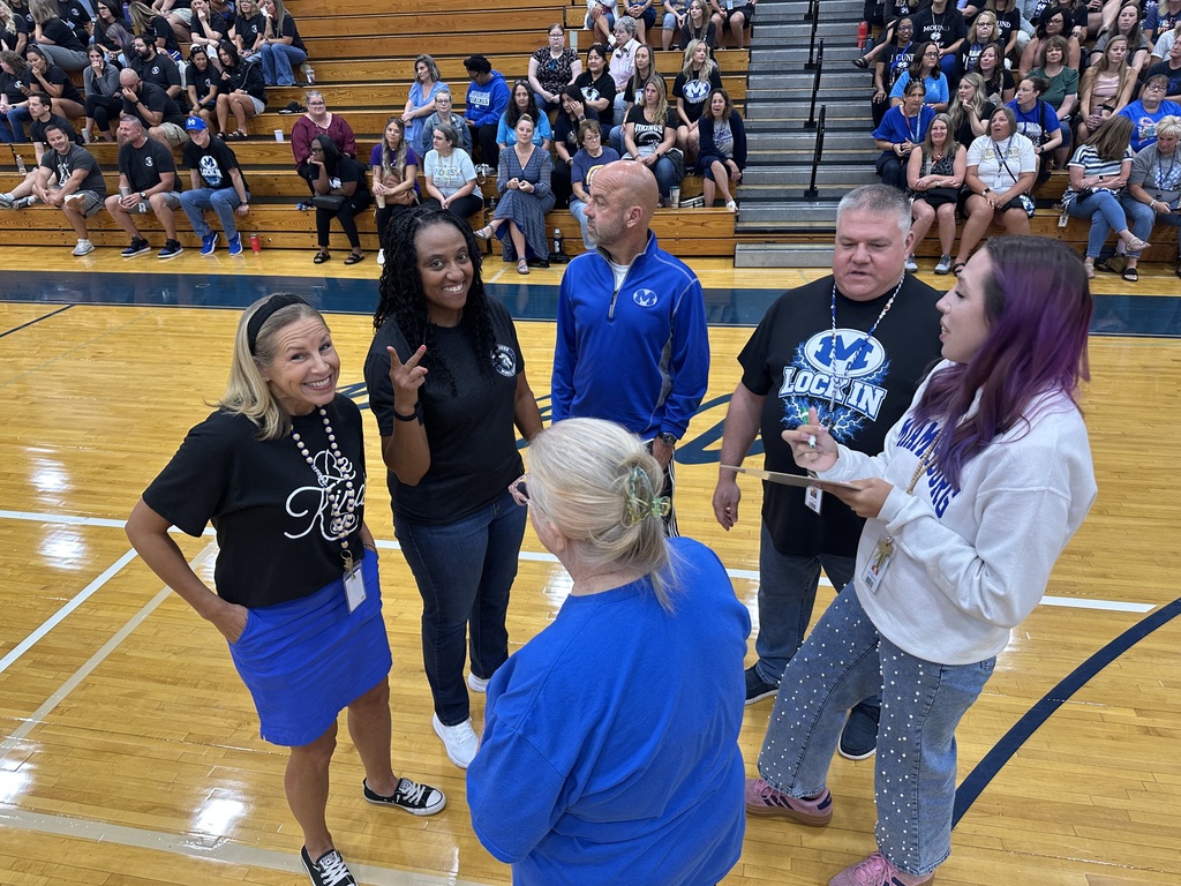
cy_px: 443
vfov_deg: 56.8
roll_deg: +2.6
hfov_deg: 71.6
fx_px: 819
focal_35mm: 24
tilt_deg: -27.9
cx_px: 590
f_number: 1.78
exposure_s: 1/60
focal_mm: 6.86
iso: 125
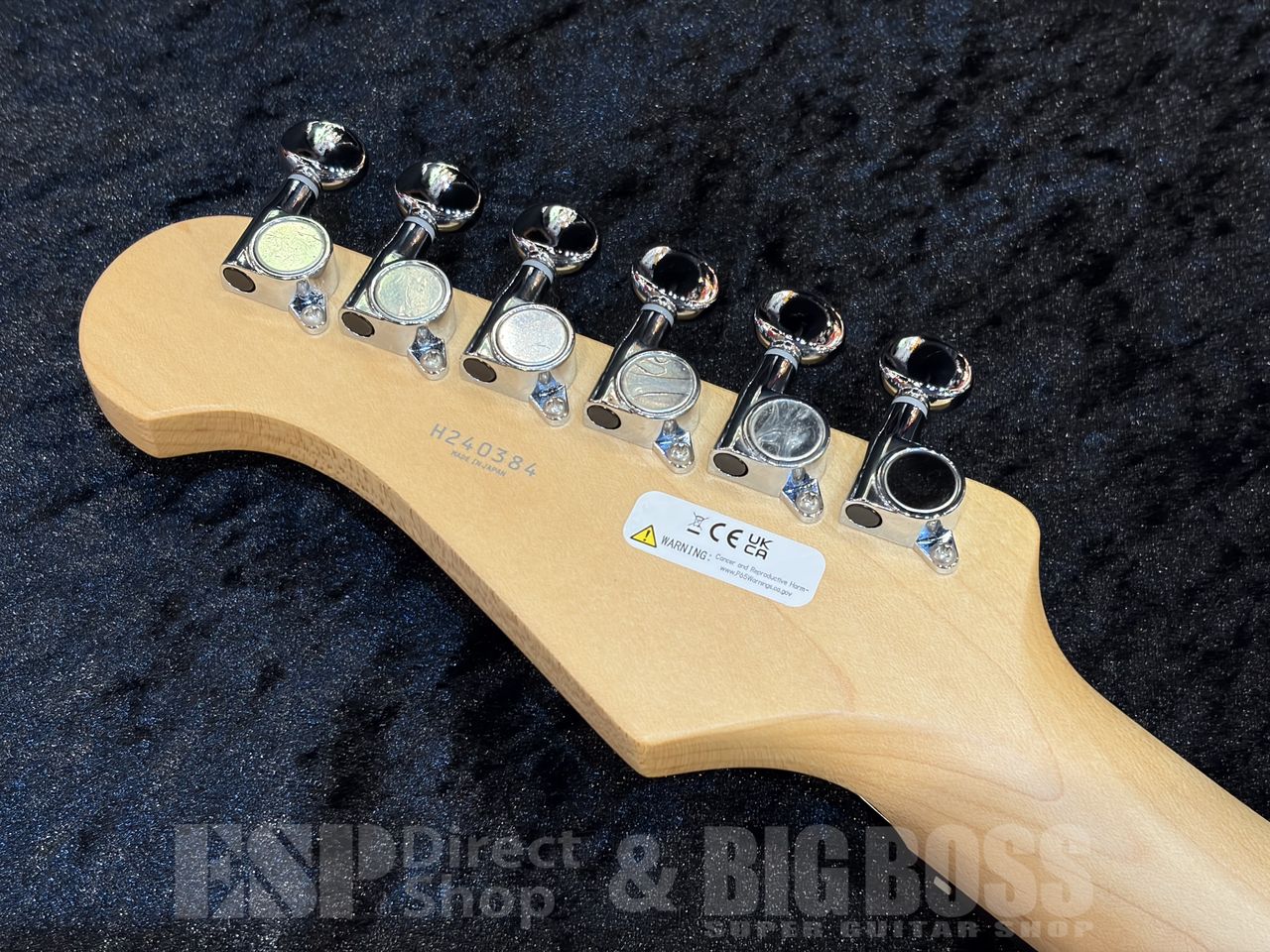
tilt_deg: -61.1
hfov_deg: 36.8
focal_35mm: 52
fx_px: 1908
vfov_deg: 28.0
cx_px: 635
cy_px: 476
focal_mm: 5.96
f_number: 1.6
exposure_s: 1/60
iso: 80
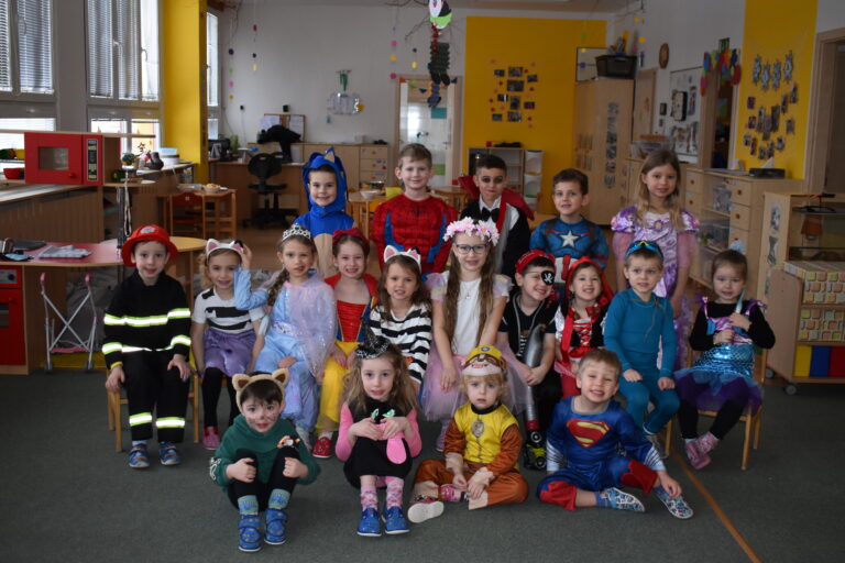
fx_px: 880
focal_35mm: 38
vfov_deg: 35.5
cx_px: 422
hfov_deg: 51.3
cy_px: 282
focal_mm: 25
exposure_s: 1/125
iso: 800
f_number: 4
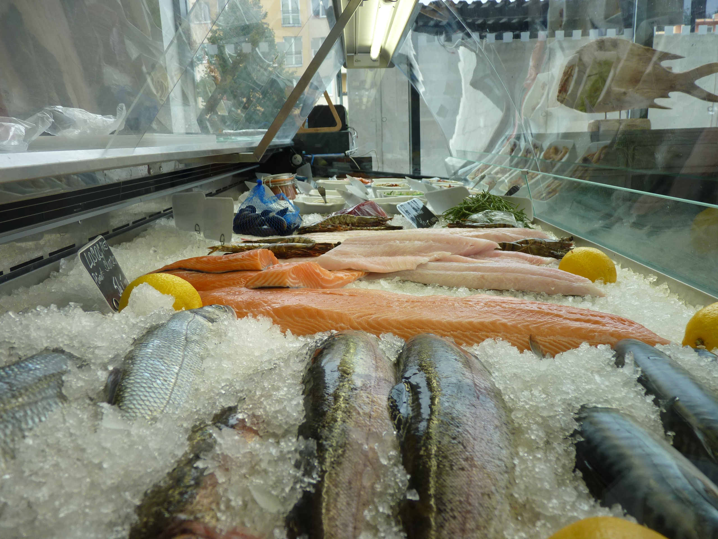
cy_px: 270
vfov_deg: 51.4
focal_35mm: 27
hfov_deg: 65.3
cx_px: 359
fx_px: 560
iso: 80
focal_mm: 4.8
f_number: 2.8
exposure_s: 1/60
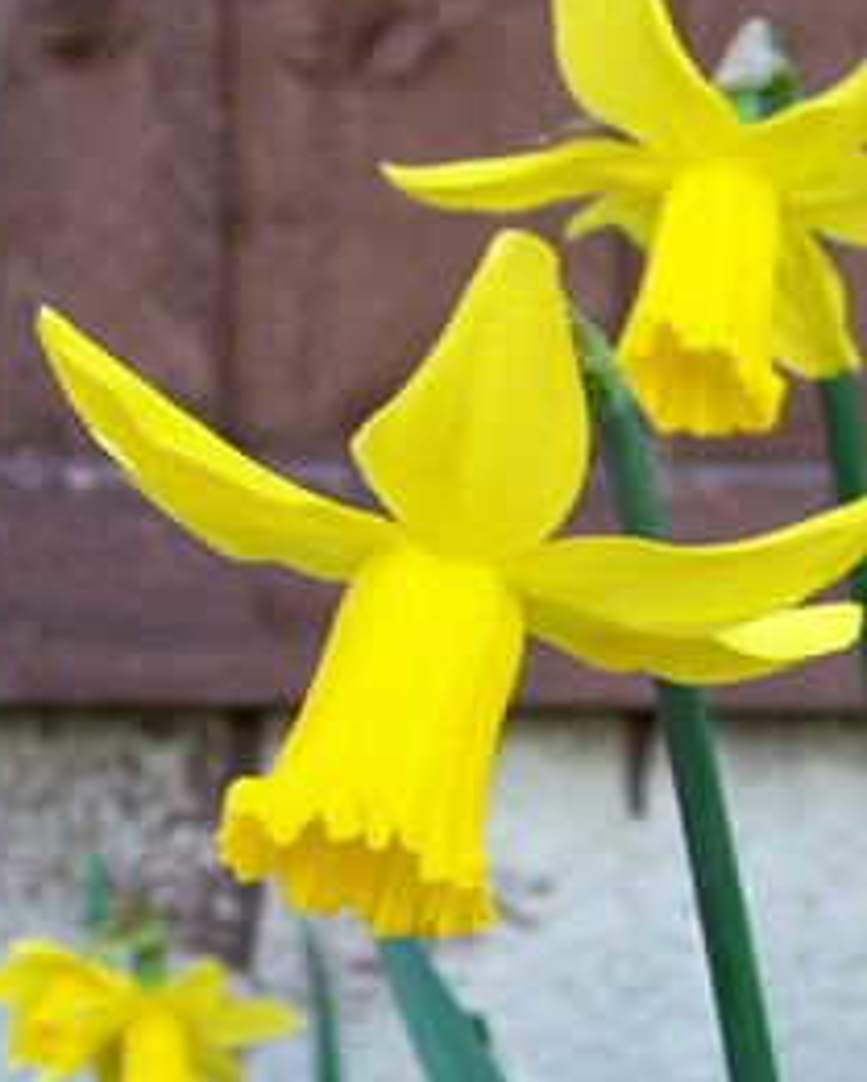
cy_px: 705
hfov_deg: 16.7
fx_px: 2949
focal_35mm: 92
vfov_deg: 20.7
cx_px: 560
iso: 80
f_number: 3.4
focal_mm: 9.4
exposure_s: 1/67
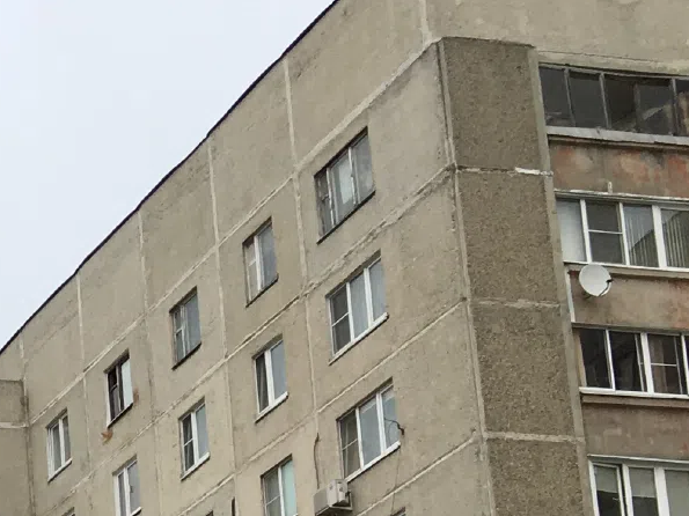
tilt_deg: +10.1
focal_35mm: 117
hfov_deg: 14.2
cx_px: -684
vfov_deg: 11.5
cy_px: 1020
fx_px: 2328
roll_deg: -0.3
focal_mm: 4.15
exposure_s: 1/1241
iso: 25
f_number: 2.2
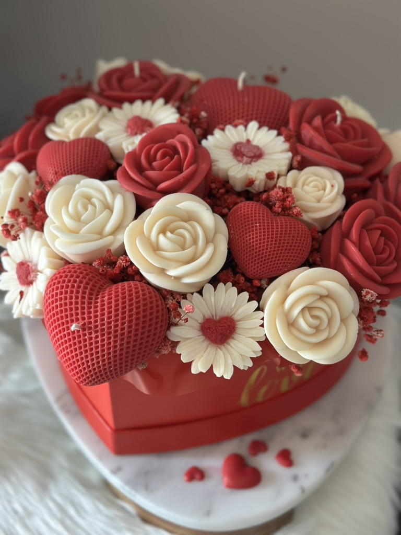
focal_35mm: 48
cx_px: 200
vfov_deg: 39.7
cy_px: 268
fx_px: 741
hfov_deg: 30.3
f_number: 1.78
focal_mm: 6.86
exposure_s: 1/60
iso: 320
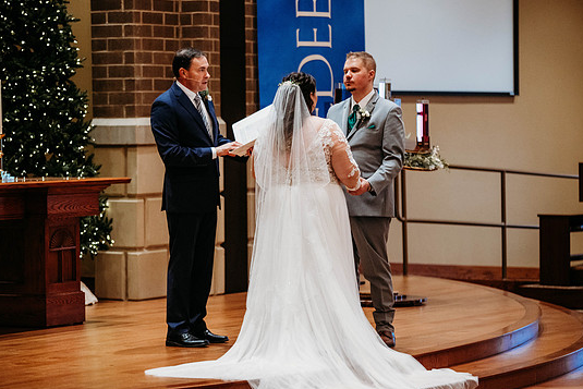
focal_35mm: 141
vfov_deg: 9.7
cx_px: 312
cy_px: 185
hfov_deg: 14.5
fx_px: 2284
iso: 2000
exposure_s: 1/250
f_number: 2.8
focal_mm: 130
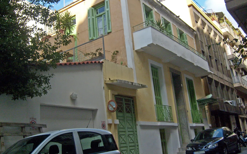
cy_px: 62
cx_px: 123
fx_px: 256
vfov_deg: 33.5
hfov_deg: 51.5
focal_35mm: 38
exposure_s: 1/125
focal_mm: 5.8
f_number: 7.1
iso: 80
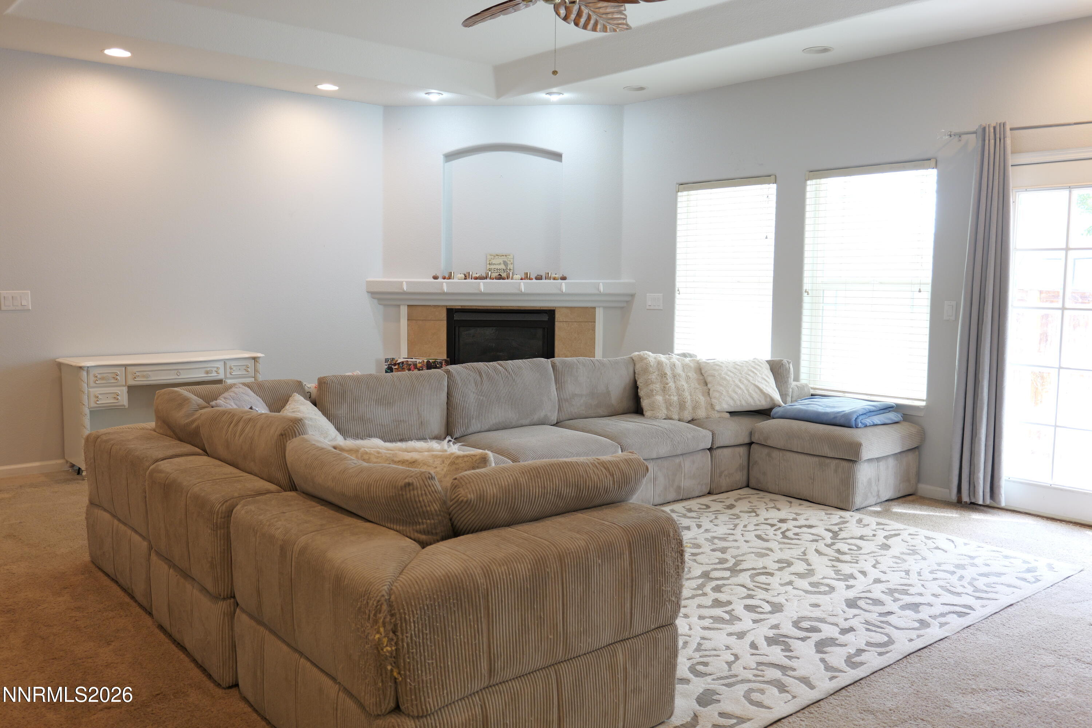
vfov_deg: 43.6
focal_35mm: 30
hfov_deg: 61.9
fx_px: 910
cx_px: 546
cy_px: 364
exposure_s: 1/30
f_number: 5.5
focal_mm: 30
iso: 800
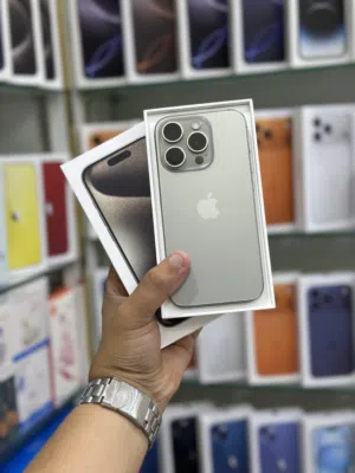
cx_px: 178
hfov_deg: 30.3
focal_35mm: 48
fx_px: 656
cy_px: 236
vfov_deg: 39.7
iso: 80
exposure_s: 1/100
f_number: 1.78
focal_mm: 6.86
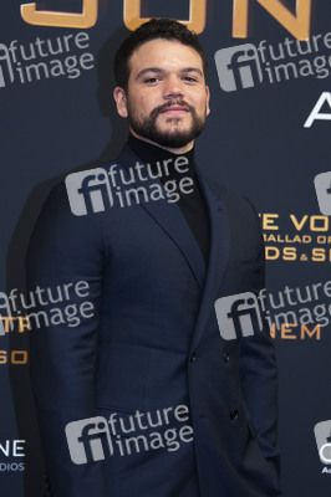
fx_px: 1865
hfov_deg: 10.1
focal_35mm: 135
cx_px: 166
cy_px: 248
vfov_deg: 15.2
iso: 1000
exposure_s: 1/200
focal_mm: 135
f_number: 5.6
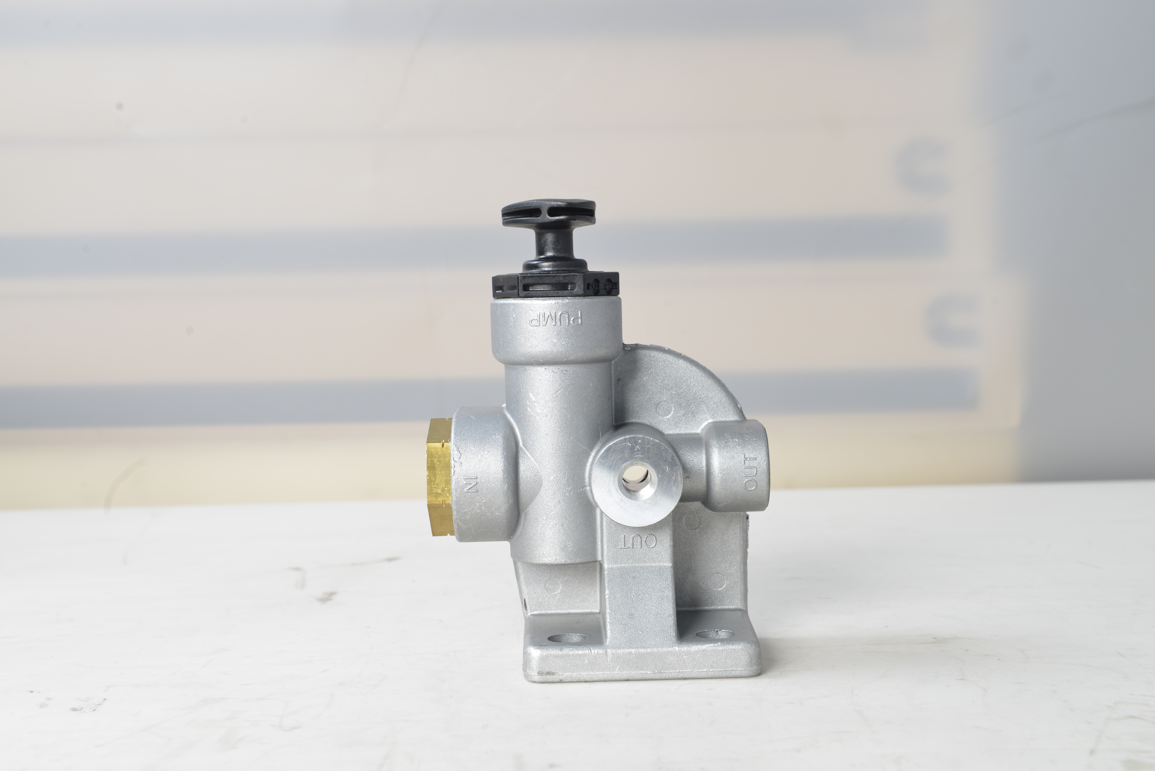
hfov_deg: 41.1
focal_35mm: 48
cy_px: 386
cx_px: 578
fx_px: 1540
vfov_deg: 28.1
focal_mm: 48
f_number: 10
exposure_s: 1/15
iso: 400
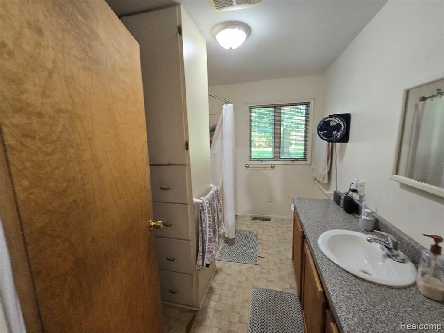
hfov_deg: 106.2
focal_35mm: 13
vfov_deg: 89.9
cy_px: 166
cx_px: 222
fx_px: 167
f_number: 2.2
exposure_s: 1/60
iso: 320
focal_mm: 2.2
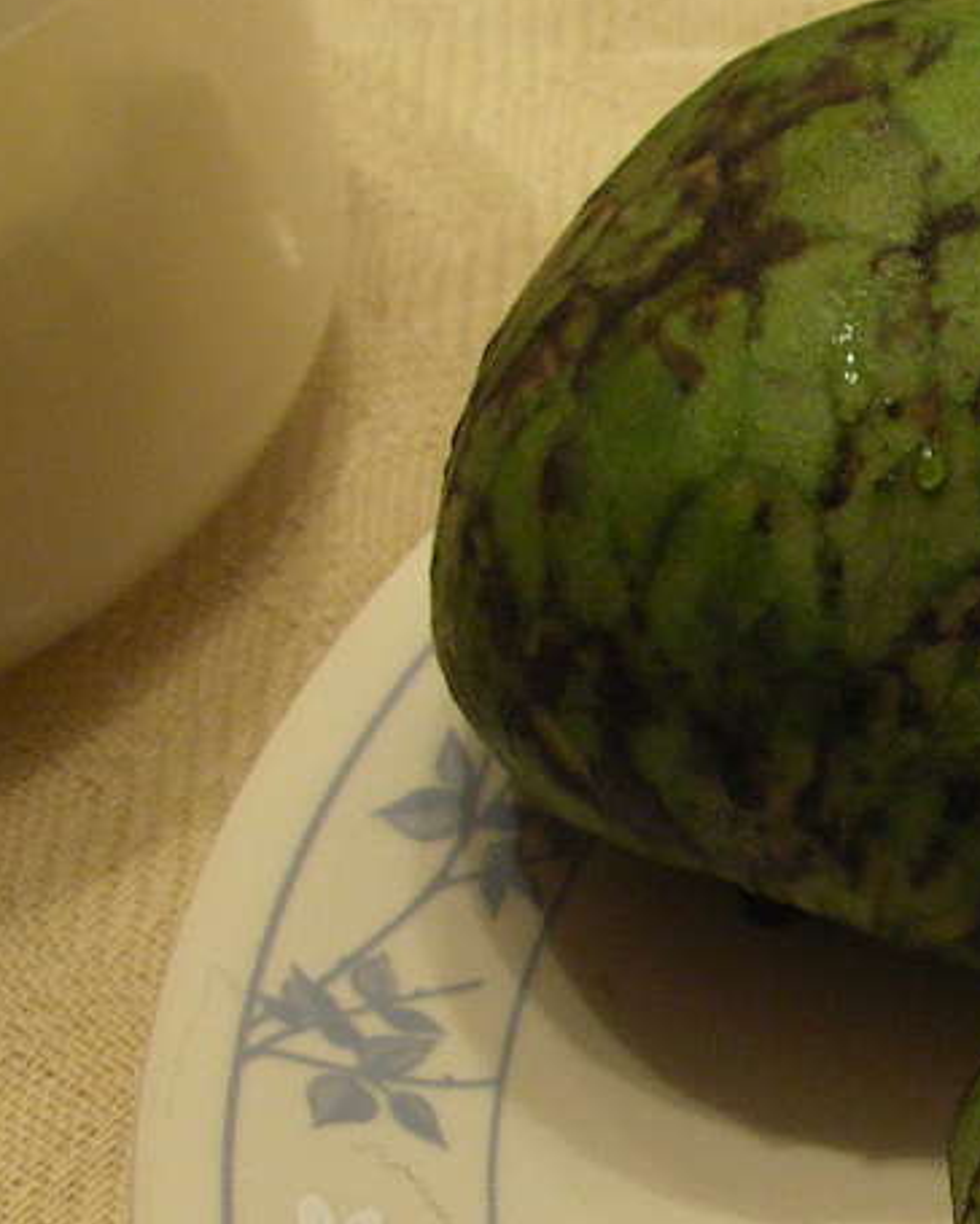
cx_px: 1707
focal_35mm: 127
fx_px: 4604
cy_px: 1076
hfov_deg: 11.4
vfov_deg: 15.0
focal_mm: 9.6
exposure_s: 1/10
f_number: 2.8
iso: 200
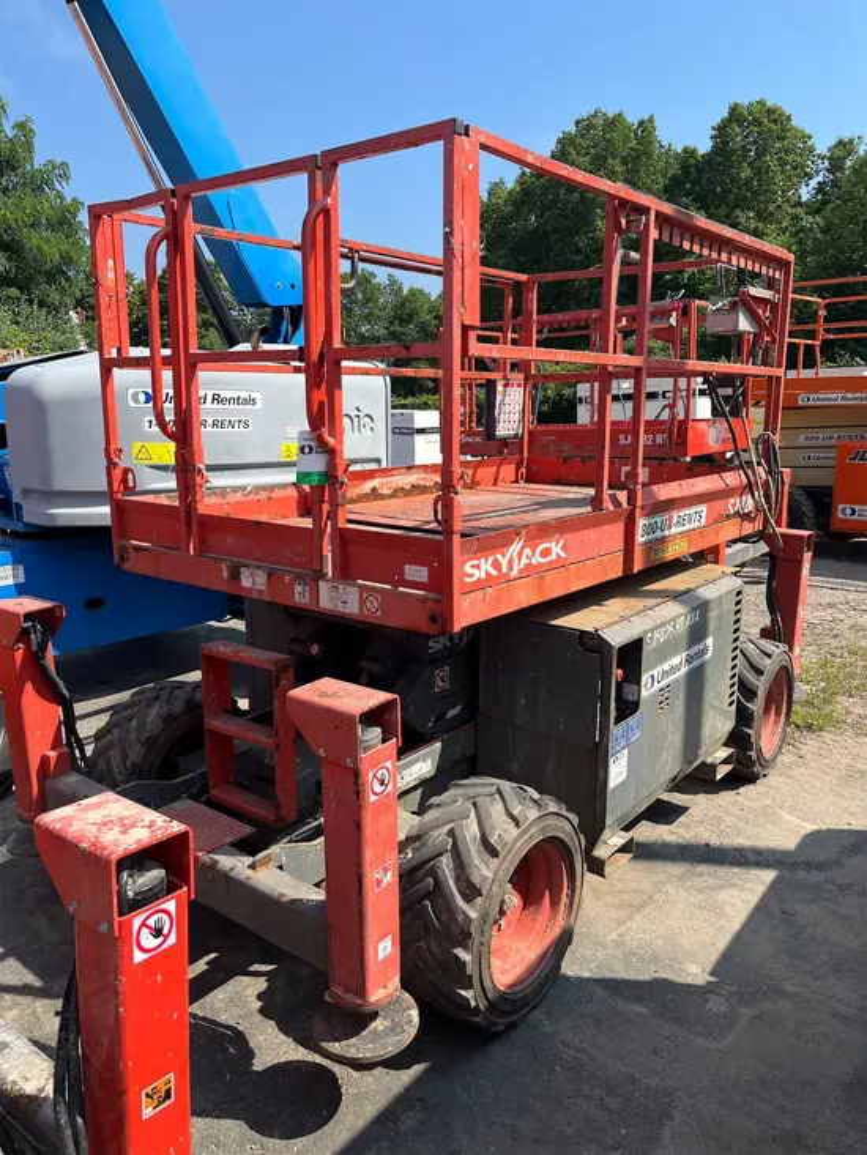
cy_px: 578
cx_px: 434
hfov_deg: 53.1
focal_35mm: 26
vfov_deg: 67.3
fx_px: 868
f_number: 1.6
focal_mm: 5.1
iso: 50
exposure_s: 1/2222
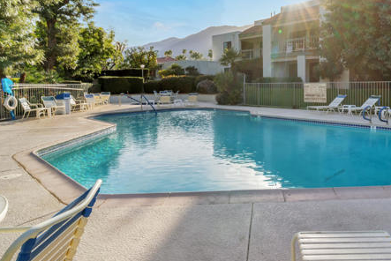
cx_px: 263
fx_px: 283
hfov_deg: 67.3
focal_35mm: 26
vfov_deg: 49.1
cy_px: 96
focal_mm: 18
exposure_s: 1/50
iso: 100
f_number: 11
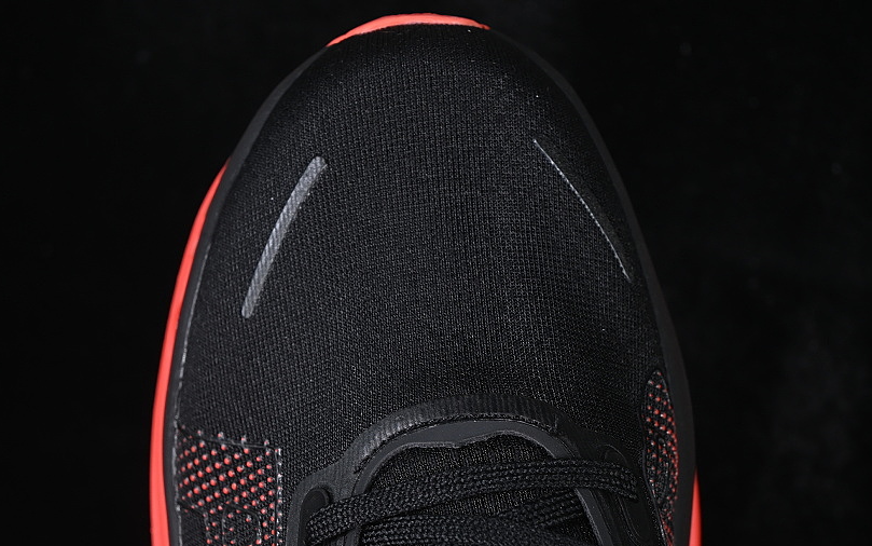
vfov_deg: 12.8
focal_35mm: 102
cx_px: 395
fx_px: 2425
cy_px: 363
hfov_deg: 20.4
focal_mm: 50
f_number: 6.3
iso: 160
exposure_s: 1/50
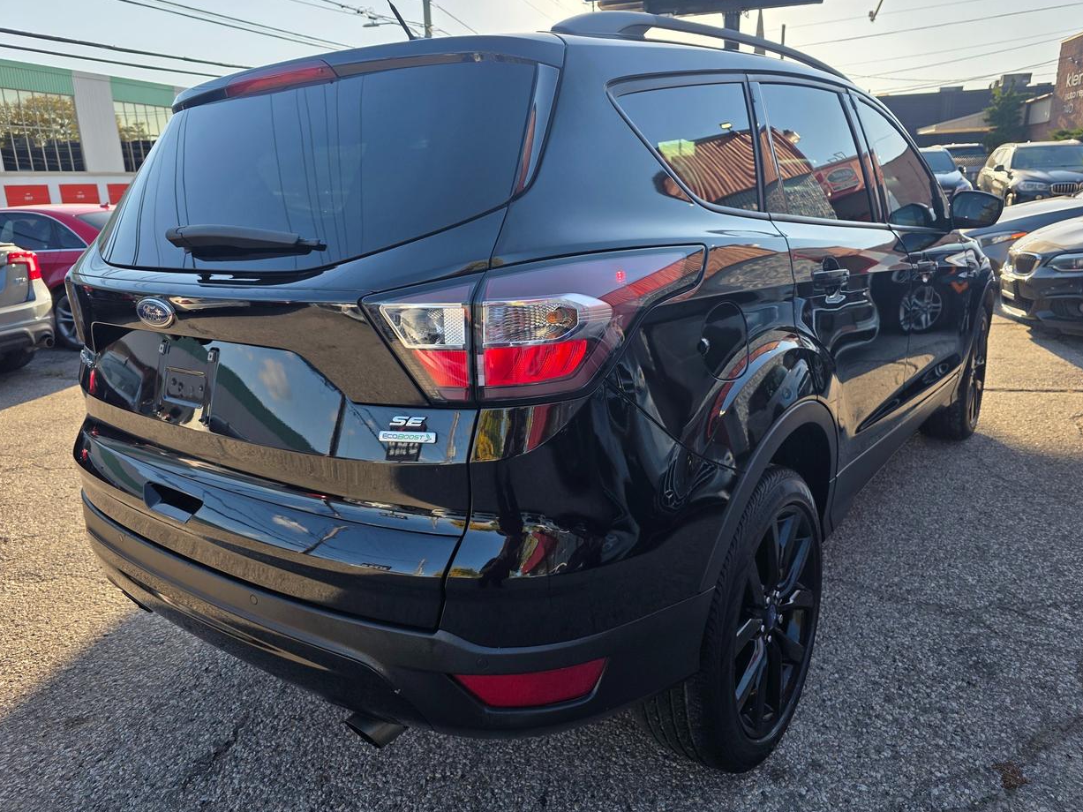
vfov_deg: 56.8
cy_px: 407
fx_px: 751
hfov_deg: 71.6
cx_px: 560
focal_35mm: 24
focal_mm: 6.3
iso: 80
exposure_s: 1/2551
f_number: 1.7
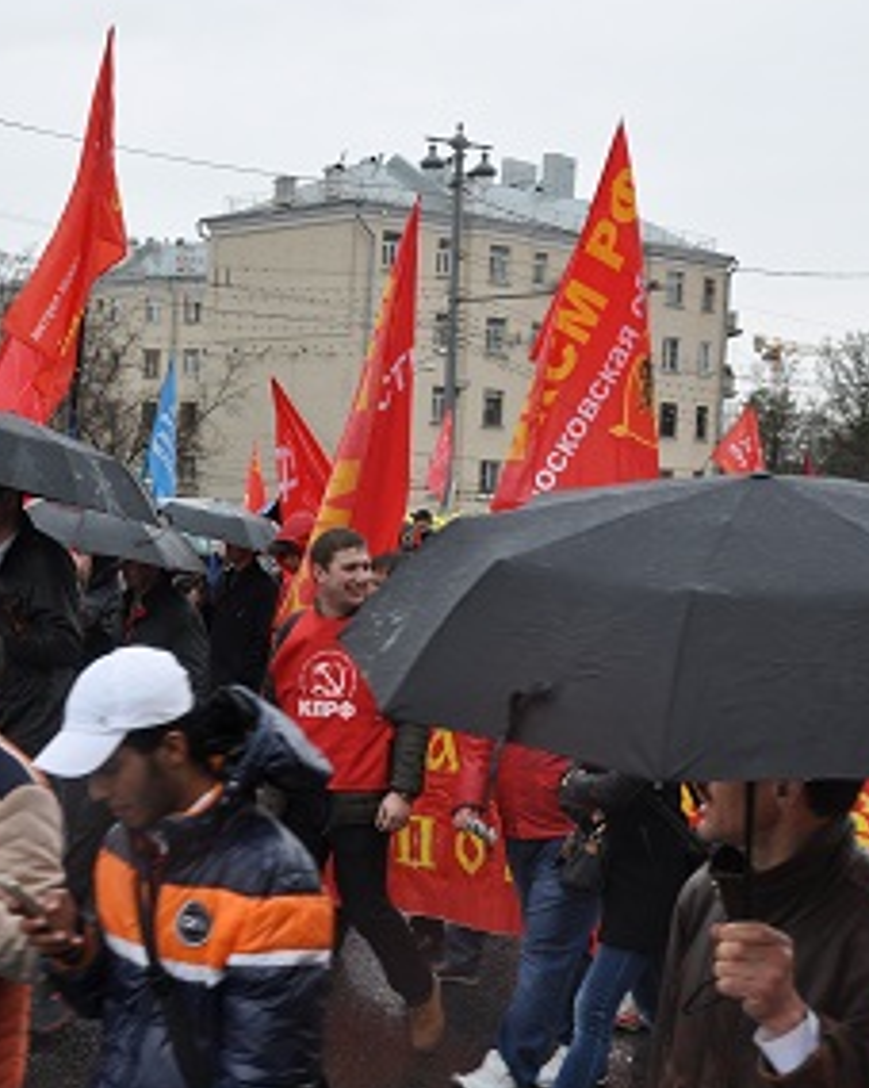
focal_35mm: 55
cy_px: 584
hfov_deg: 27.0
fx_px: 1769
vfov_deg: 34.1
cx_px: 170
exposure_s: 1/60
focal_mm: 22
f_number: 8
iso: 200
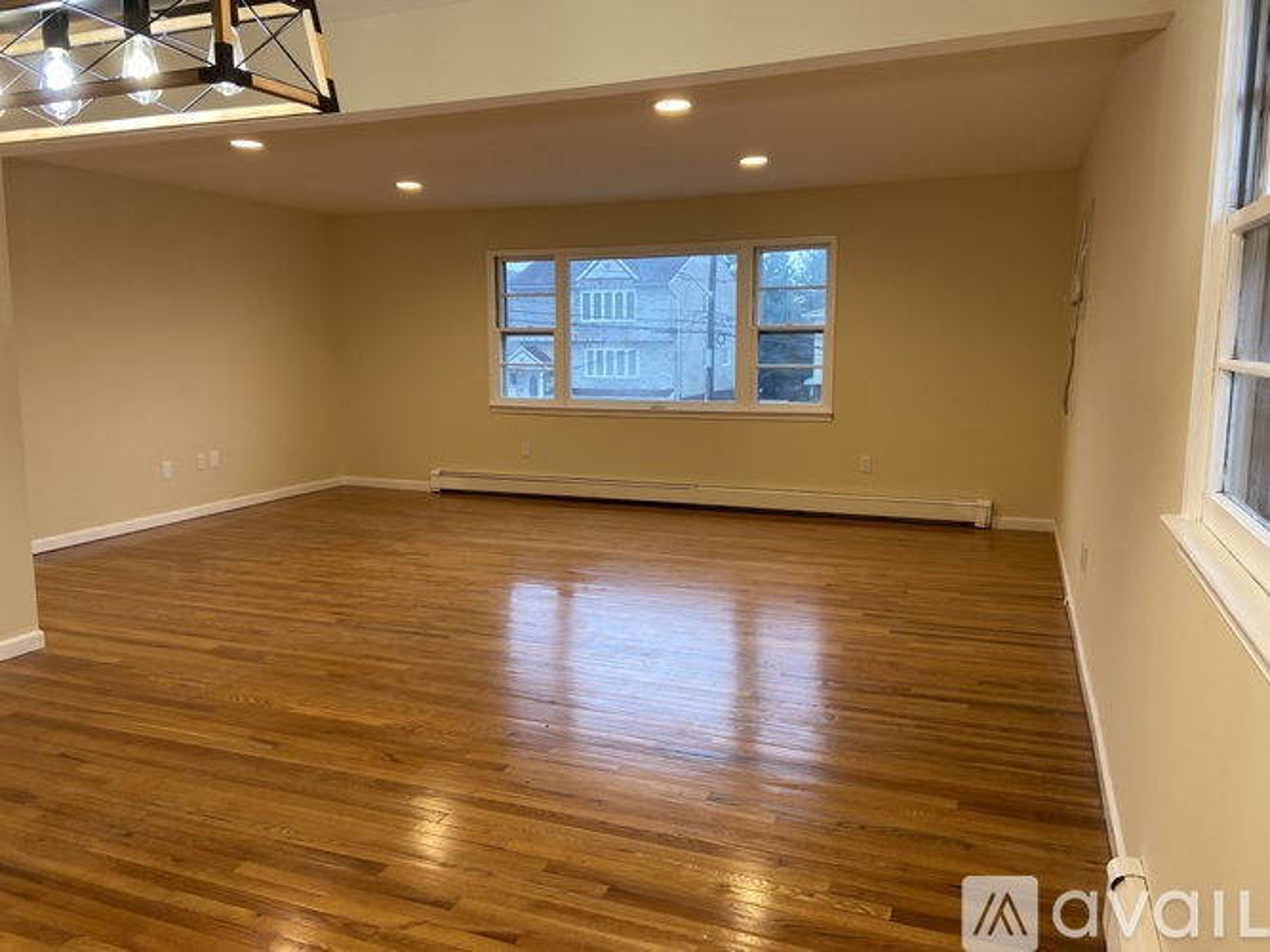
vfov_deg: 53.0
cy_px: 476
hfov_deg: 67.3
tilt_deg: -8.6
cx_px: 635
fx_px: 954
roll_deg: -0.3
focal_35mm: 26
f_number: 1.8
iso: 64
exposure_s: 1/60
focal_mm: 4.25
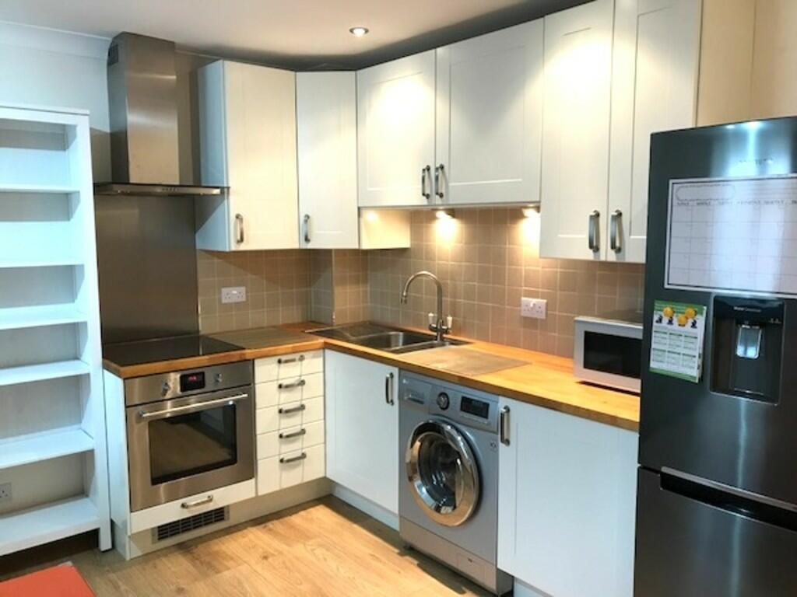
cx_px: 398
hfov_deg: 63.4
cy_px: 298
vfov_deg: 49.7
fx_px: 645
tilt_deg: -6.9
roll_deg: +0.6
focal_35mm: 28
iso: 40
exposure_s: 1/25
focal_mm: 3.99
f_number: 1.8
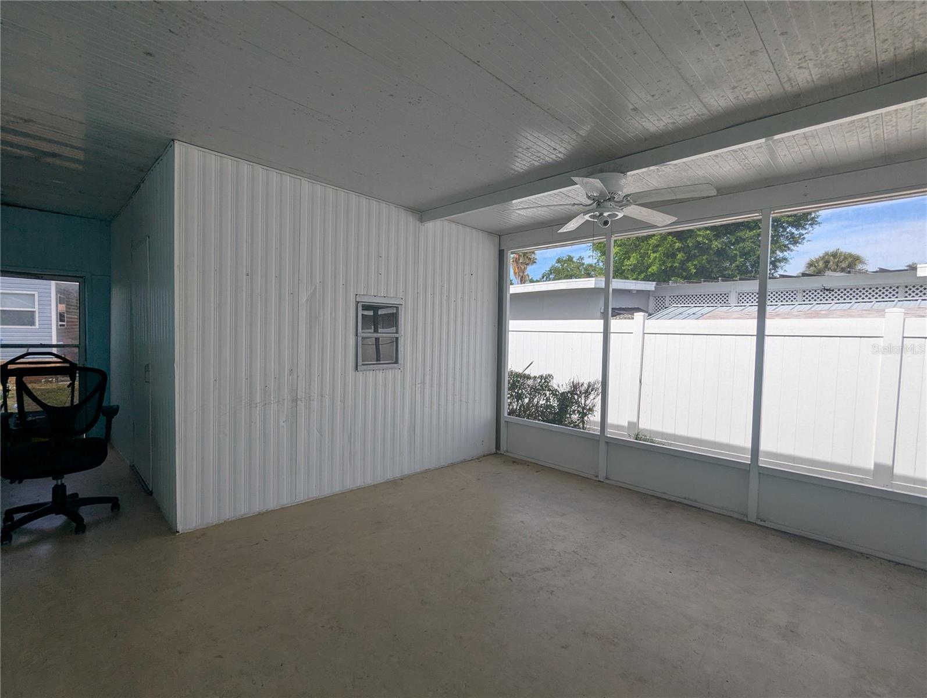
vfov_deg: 78.2
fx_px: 429
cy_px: 349
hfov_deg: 94.4
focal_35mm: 16
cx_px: 464
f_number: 2.2
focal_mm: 2.35
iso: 50
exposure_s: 1/1009
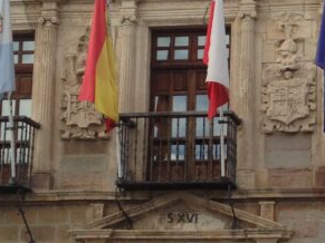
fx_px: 1089
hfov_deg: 16.6
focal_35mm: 116
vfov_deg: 12.7
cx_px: 327
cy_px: 193
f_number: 2.4
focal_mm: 4.12
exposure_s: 1/570
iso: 50
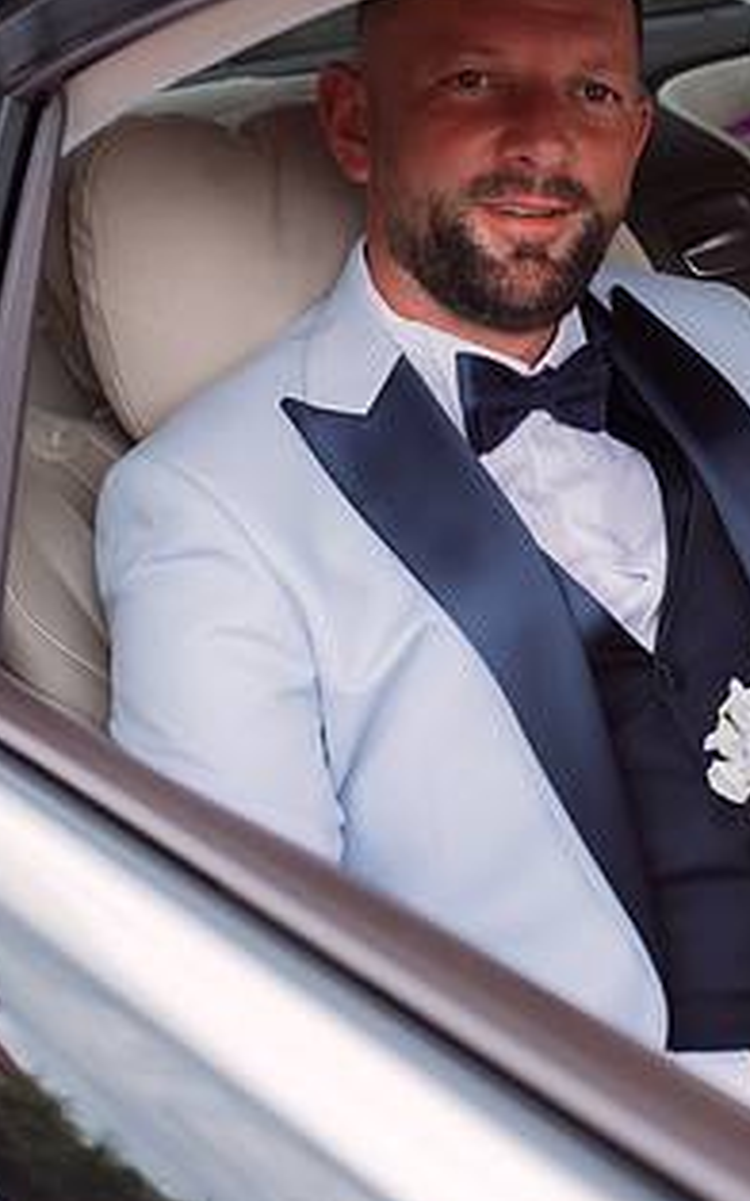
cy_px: 469
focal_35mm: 66
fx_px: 2160
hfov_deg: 19.4
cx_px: 651
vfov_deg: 31.0
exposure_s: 1/200
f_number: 3.5
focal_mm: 35
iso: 100
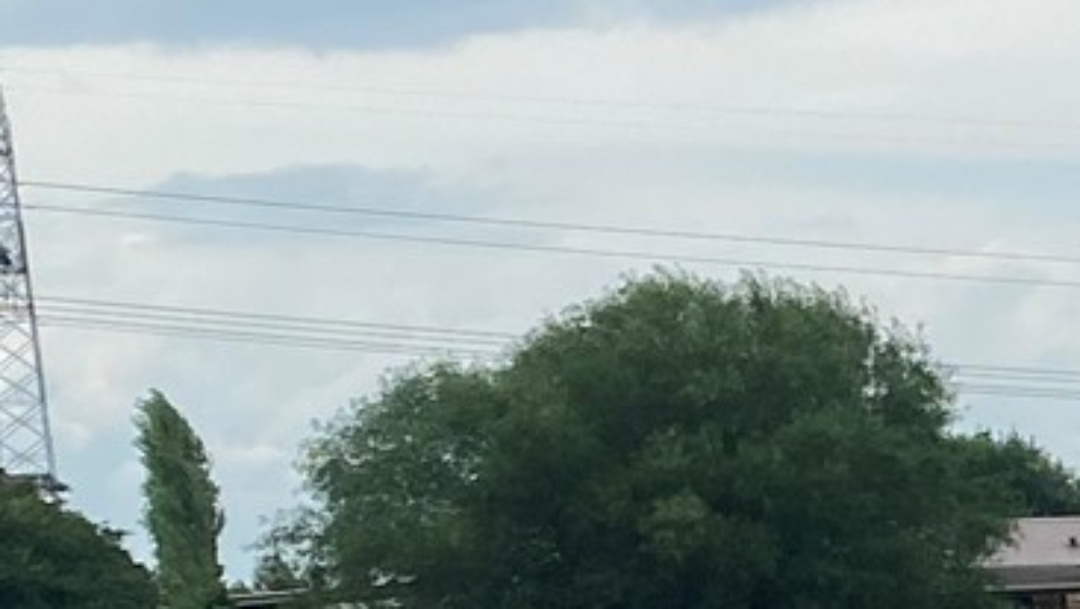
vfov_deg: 7.5
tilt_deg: -3.2
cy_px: 1109
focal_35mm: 158
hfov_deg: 12.3
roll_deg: +2.2
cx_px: 2019
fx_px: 4528
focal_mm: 4.25
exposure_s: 1/3300
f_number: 1.8
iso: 32
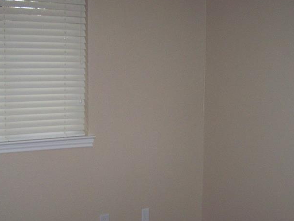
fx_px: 544
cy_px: 140
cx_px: 157
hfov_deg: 30.2
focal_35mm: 64
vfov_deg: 22.9
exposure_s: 1/60
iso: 160
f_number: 2.8
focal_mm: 6.3
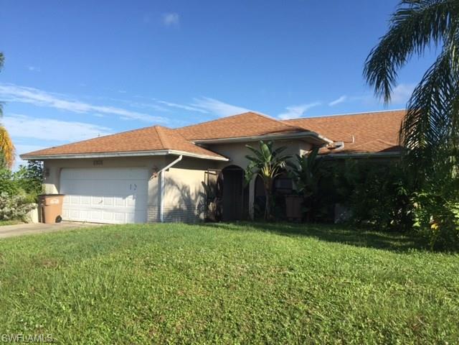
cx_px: 230
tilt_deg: +3.9
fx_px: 385
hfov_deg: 61.7
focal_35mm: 29
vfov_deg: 48.2
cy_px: 172
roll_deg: -2.7
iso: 32
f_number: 2.2
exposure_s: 1/1582
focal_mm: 4.15
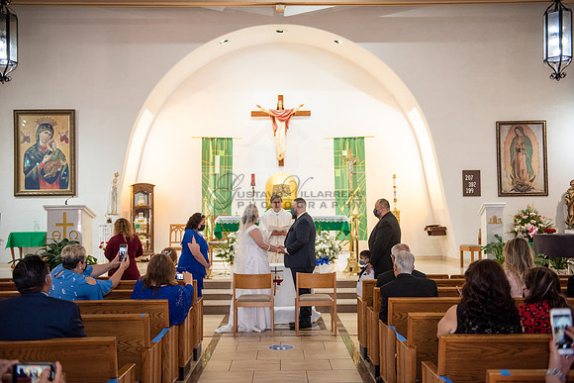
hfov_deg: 46.4
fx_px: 670
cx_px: 287
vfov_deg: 31.9
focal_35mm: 42
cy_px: 192
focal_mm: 42
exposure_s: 1/160
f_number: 2.8
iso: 1000
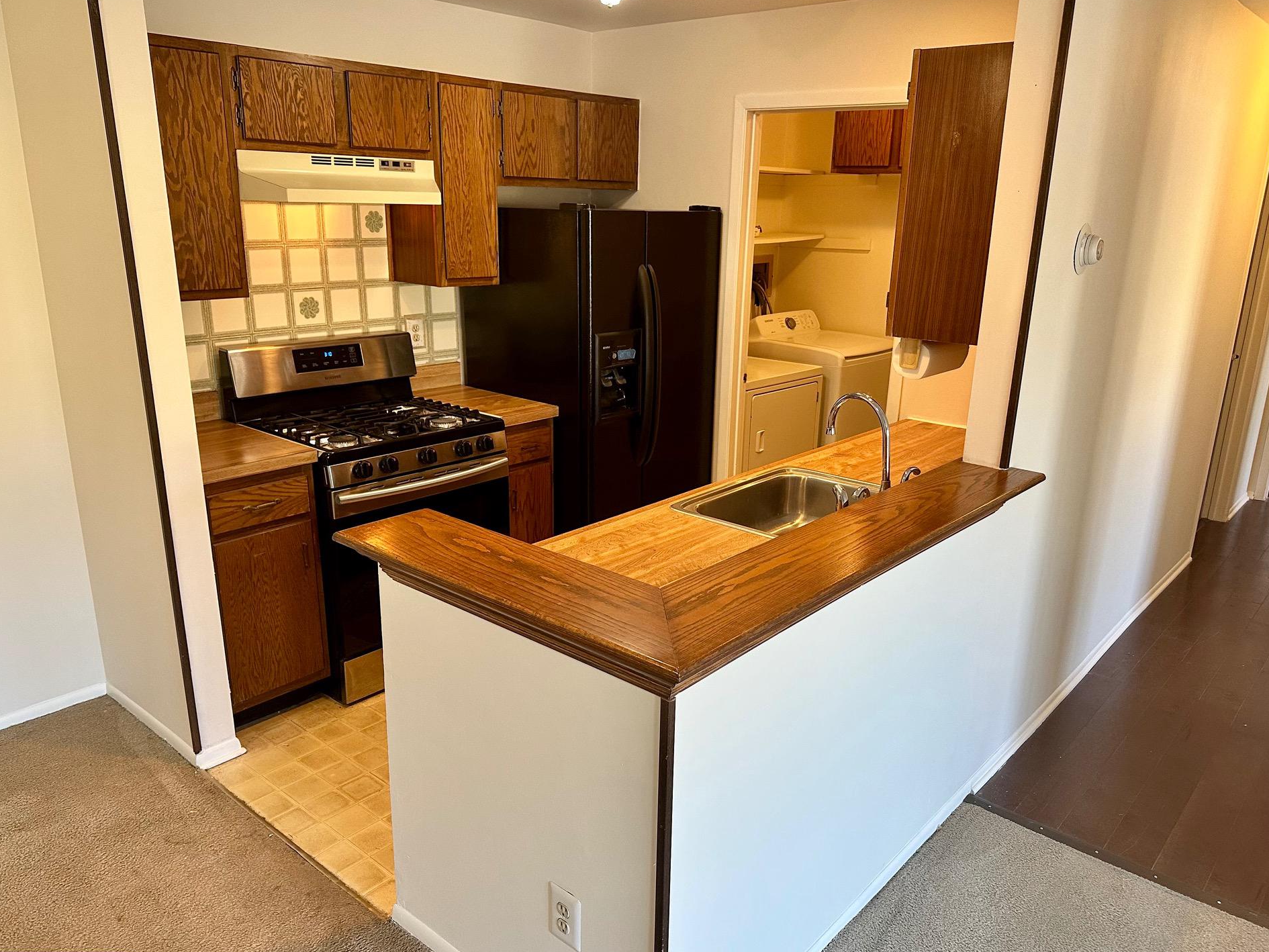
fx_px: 953
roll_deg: -1.3
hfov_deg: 67.3
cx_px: 652
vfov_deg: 53.1
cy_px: 495
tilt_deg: -17.0
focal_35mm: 26
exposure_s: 1/120
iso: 200
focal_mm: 6.86
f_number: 1.78
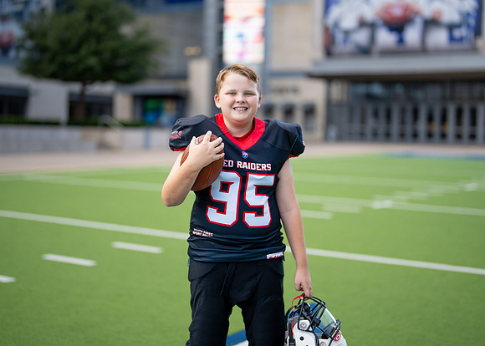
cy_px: 160
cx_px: 244
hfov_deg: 34.3
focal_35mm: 57
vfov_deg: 24.8
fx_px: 786
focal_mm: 50
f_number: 1.2
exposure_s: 1/2000
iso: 100
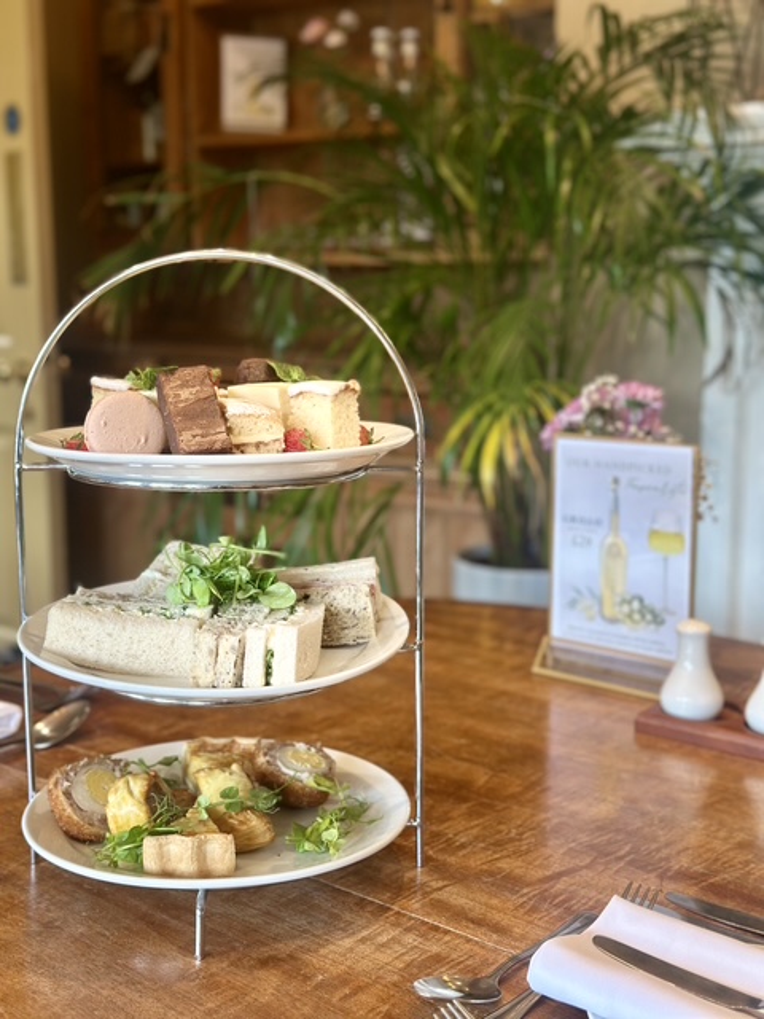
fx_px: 1413
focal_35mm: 48
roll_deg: -1.2
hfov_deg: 30.3
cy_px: 510
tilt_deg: -9.0
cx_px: 382
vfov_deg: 39.7
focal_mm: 6.86
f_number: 1.78
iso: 80
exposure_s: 1/50
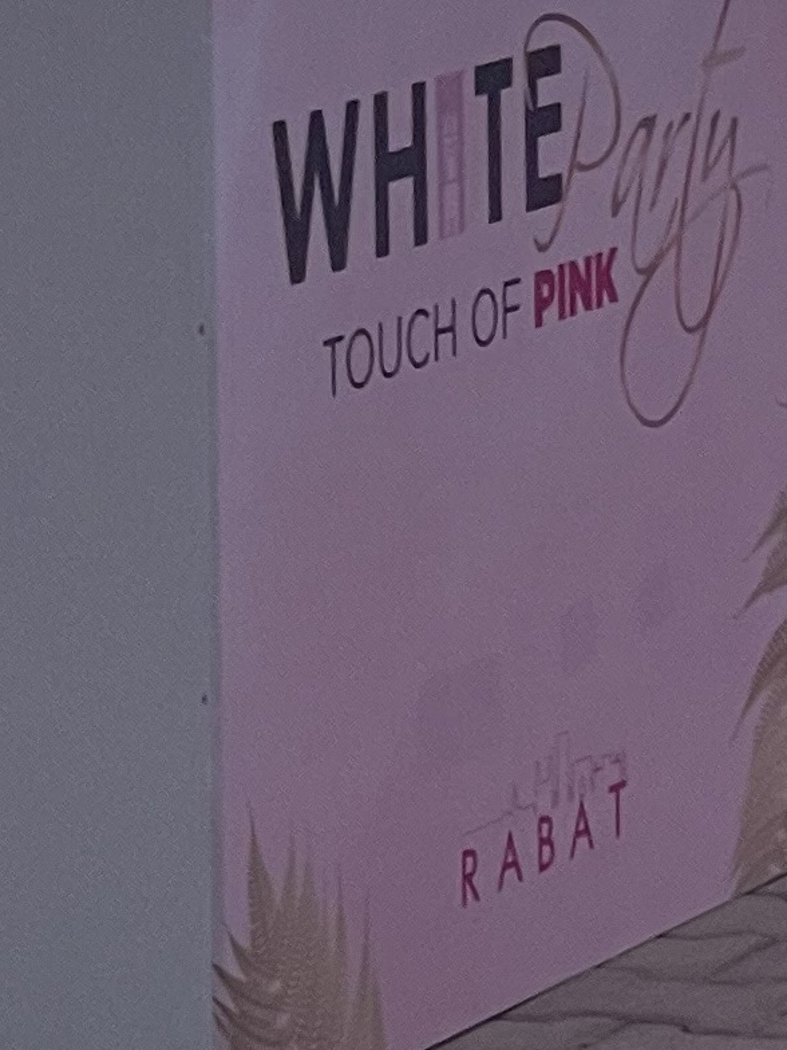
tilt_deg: +1.5
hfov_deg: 4.5
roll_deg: +0.9
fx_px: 9973
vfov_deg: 5.8
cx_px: 1571
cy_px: -1460
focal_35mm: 329
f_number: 2.2
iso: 32
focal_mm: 7.5
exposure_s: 1/99
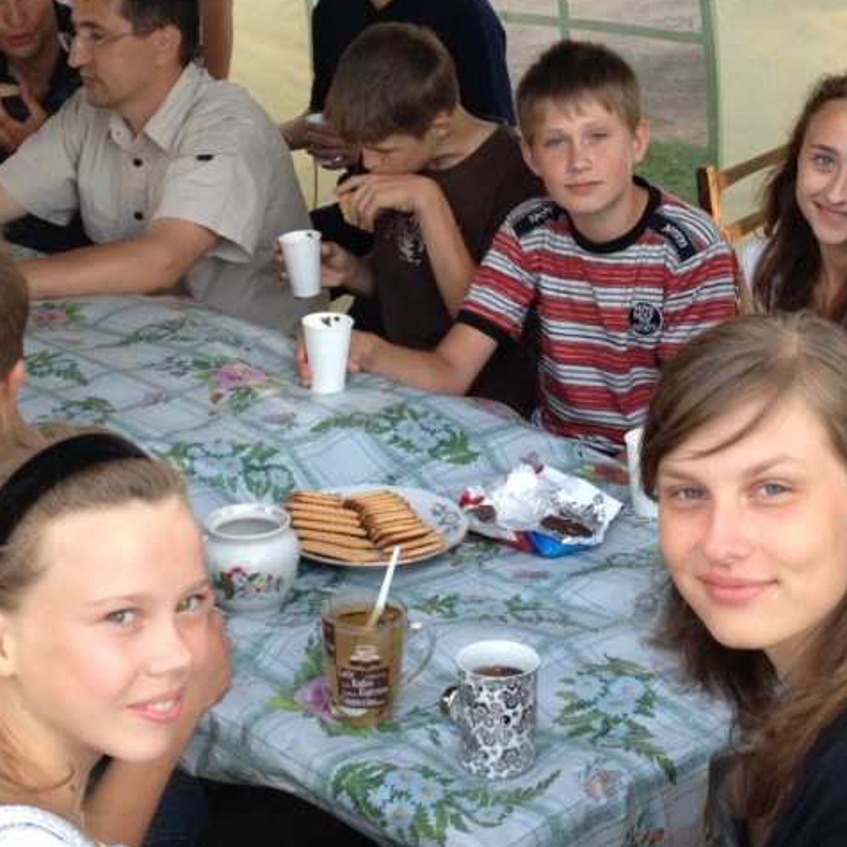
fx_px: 2104
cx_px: 452
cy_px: 327
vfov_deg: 22.7
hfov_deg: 22.8
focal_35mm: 76
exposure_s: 1/120
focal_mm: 4.28
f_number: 2.4
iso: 80
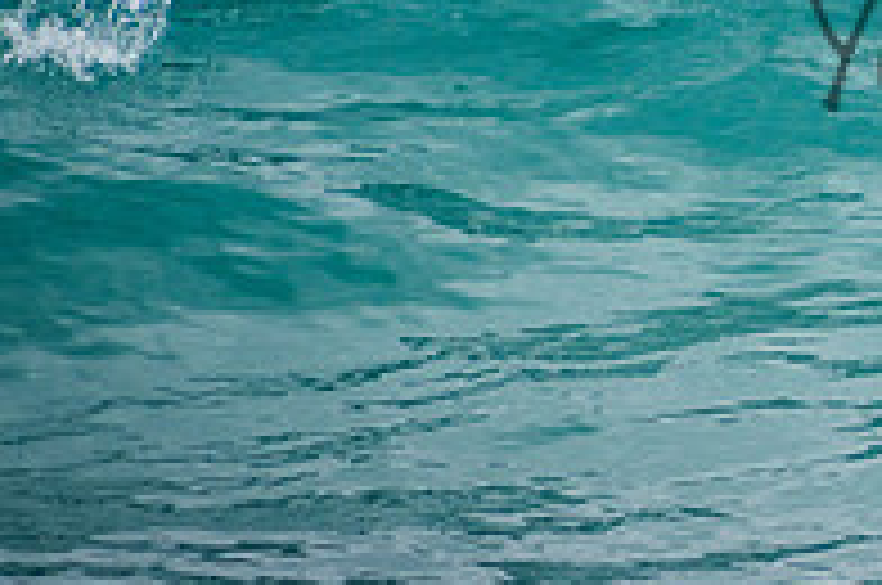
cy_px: 2
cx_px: 1269
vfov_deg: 0.8
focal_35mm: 1780
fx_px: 43538
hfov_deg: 1.2
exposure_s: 1/2000
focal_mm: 400
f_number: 5.6
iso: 400
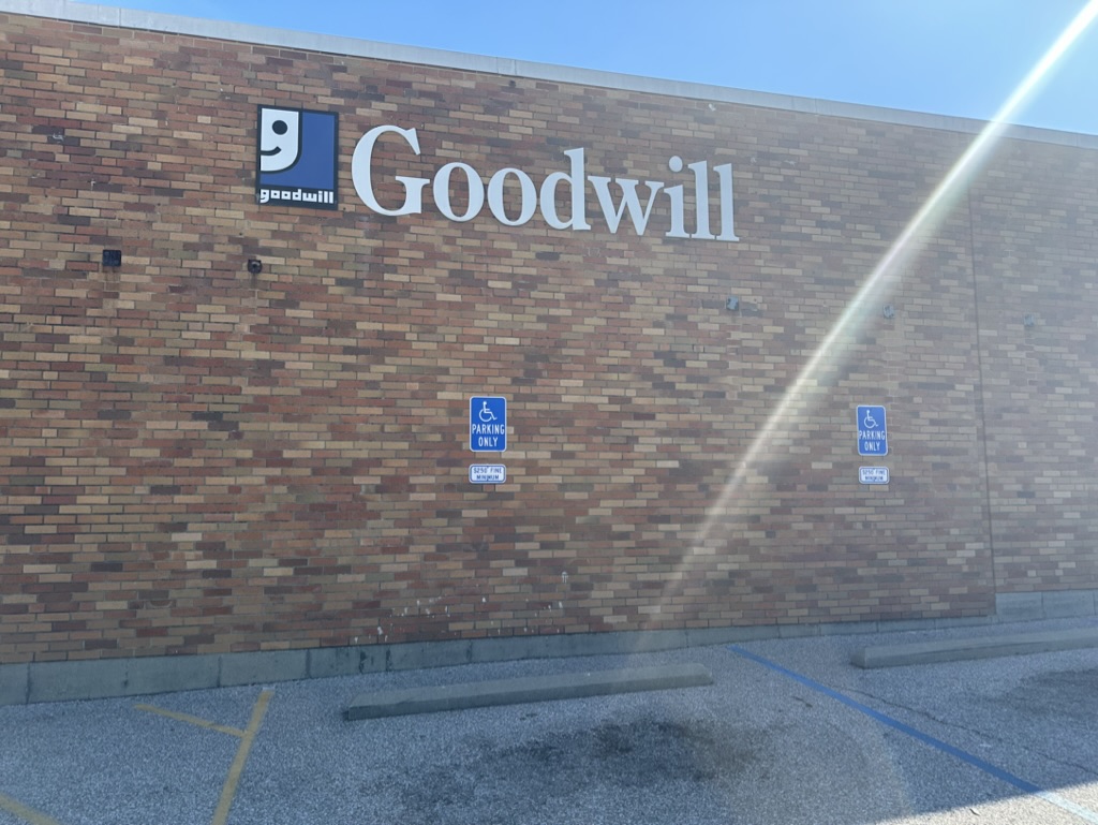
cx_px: 549
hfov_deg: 71.6
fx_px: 762
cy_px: 412
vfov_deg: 56.9
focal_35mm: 24
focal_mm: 6.86
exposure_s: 1/2203
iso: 80
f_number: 1.78
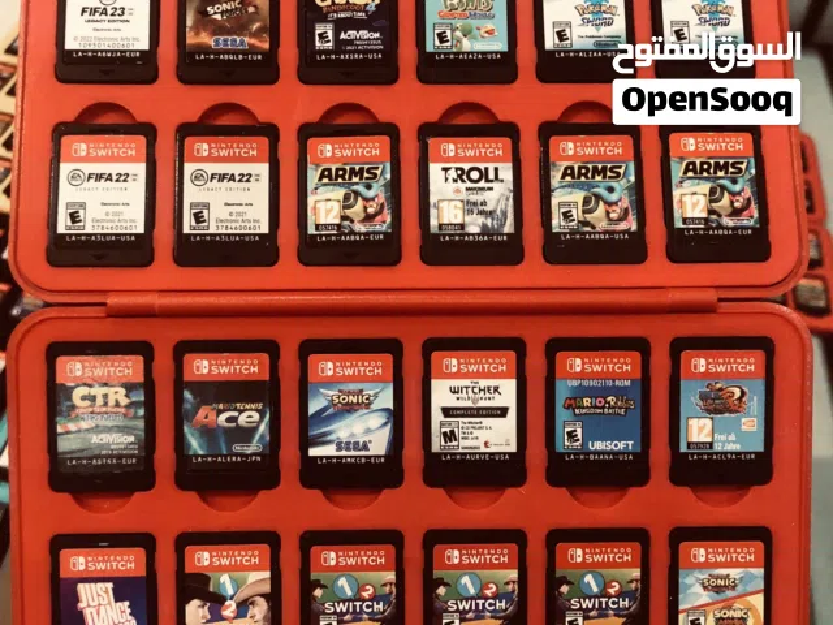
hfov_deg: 63.4
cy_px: 312
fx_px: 674
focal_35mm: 28
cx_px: 416
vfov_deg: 49.7
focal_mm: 4
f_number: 1.8
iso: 100
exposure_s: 1/14
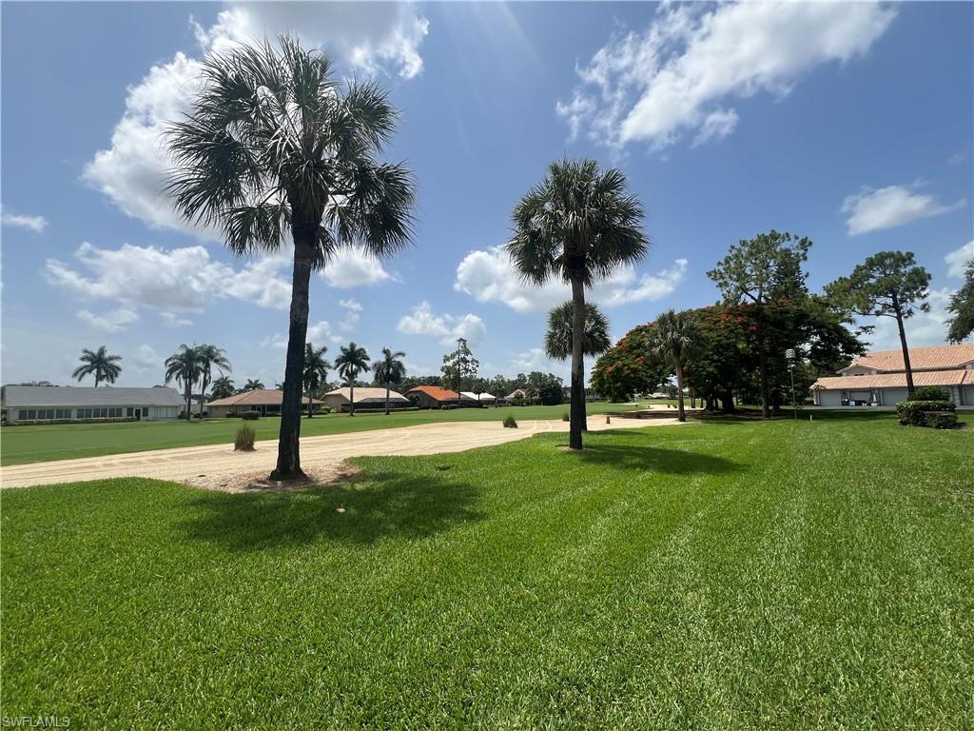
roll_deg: +1.2
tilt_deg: +4.8
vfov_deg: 89.9
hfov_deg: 106.2
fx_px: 366
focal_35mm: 13
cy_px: 366
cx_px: 487
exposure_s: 1/2481
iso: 32
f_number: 1.8
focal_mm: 1.57
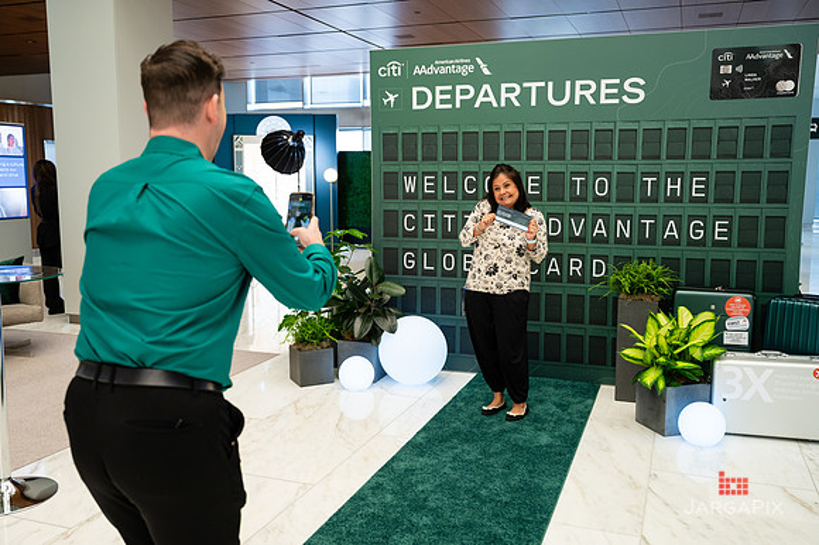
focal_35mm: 33
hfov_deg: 57.9
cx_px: 410
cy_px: 272
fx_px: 741
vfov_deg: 40.4
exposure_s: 1/160
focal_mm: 32
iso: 1000
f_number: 3.2
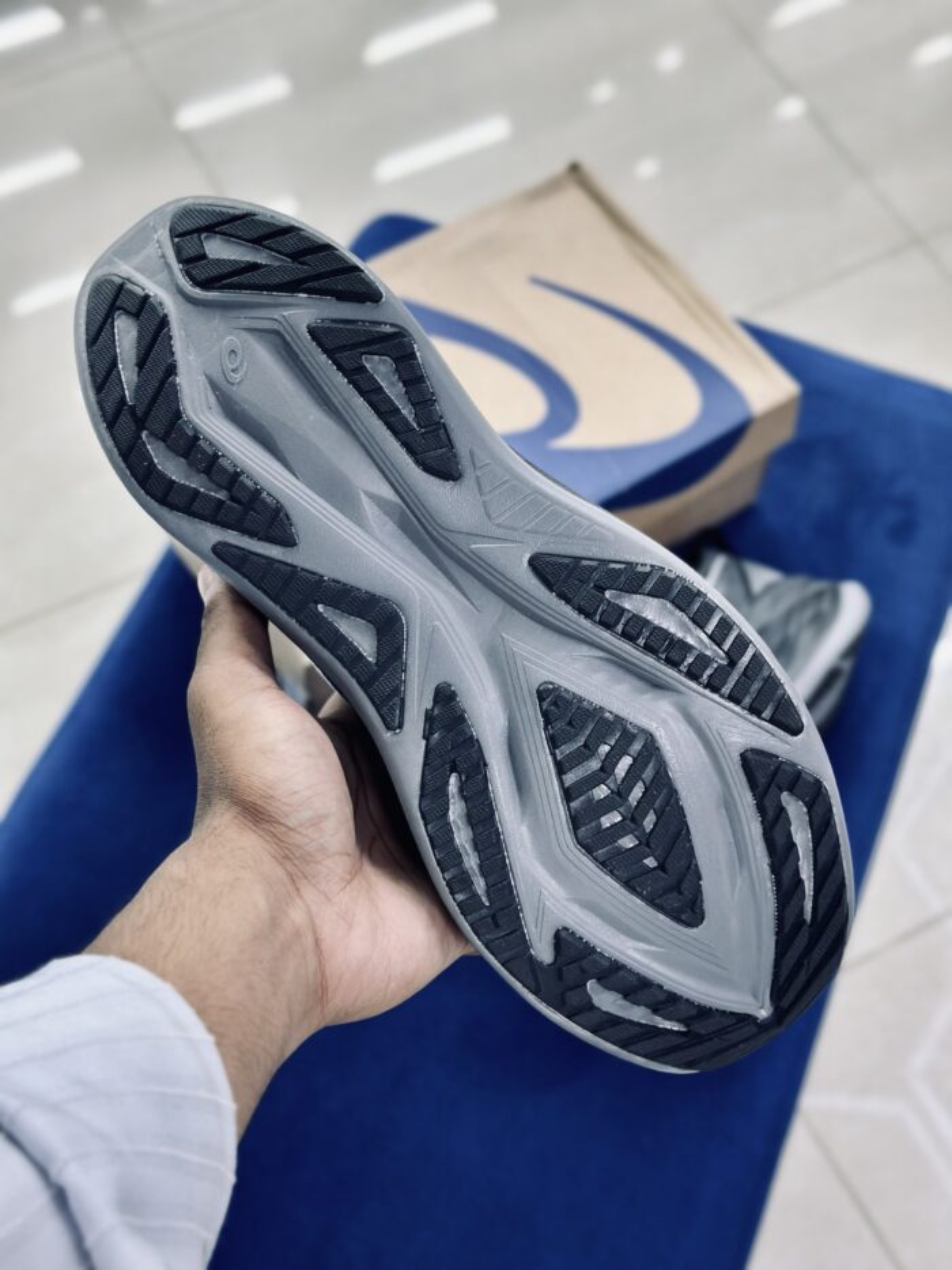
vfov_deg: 39.7
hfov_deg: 30.3
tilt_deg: -60.0
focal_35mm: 48
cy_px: 635
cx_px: 476
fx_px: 1760
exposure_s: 1/100
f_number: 1.78
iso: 100
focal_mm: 6.86
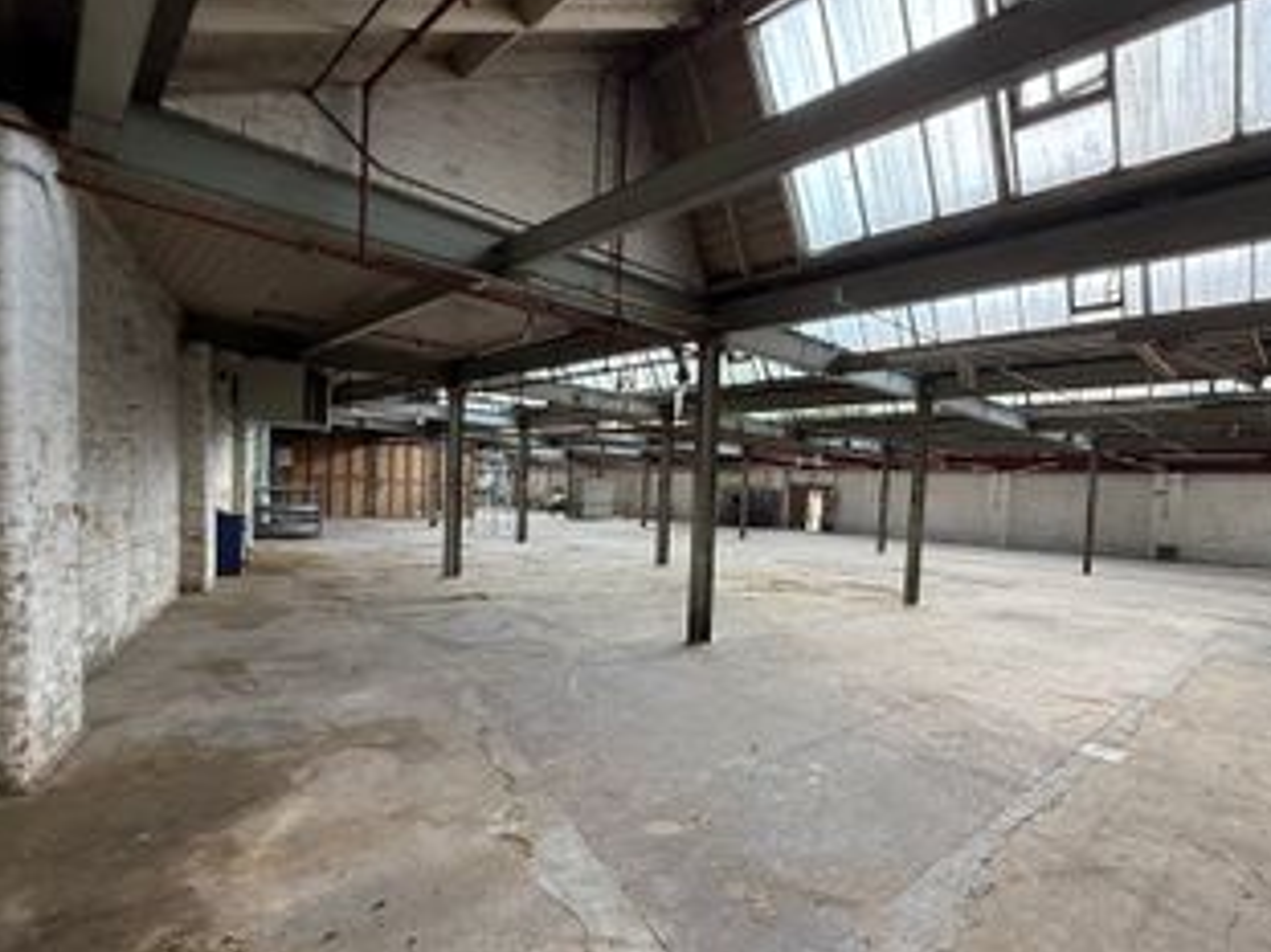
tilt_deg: -2.9
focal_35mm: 18
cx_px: 809
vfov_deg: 71.3
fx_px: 661
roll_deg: -3.1
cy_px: 527
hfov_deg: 85.7
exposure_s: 1/99
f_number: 2.2
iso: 125
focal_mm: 2.22
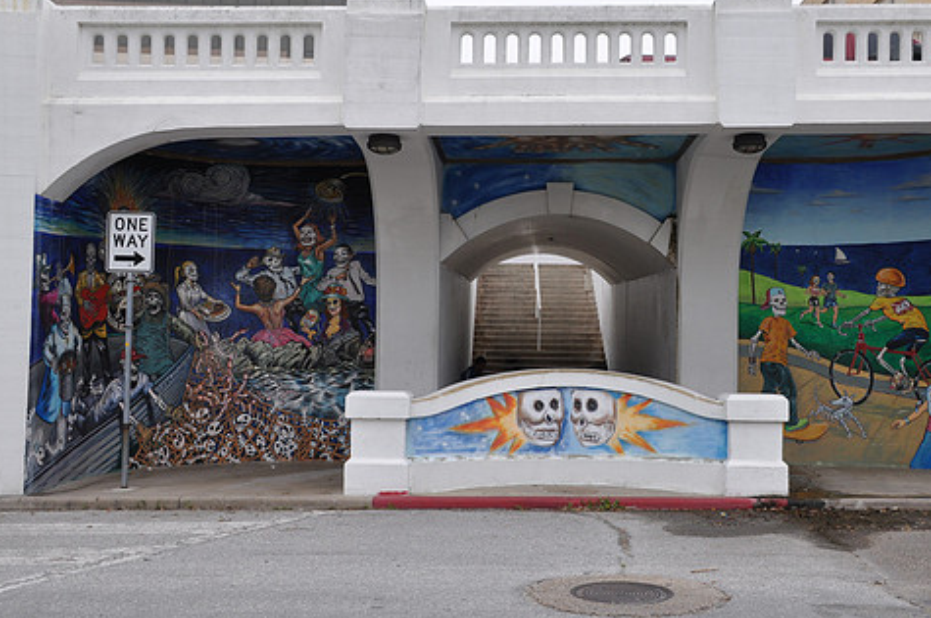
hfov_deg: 44.3
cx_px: 557
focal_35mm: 44
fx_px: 1136
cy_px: 305
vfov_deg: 30.4
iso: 200
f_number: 9
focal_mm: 24
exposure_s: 1/80
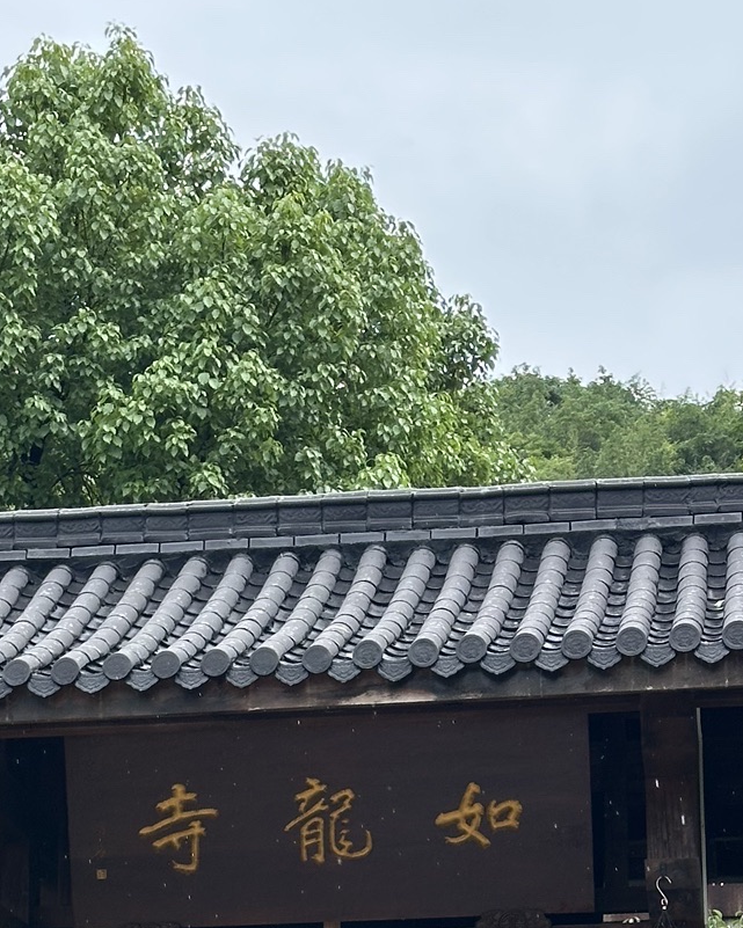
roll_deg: -0.1
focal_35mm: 117
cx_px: 294
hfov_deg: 13.2
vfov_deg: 16.0
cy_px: 995
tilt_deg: +11.9
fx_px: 3215
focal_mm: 6.86
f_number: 1.78
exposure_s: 1/830
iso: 64
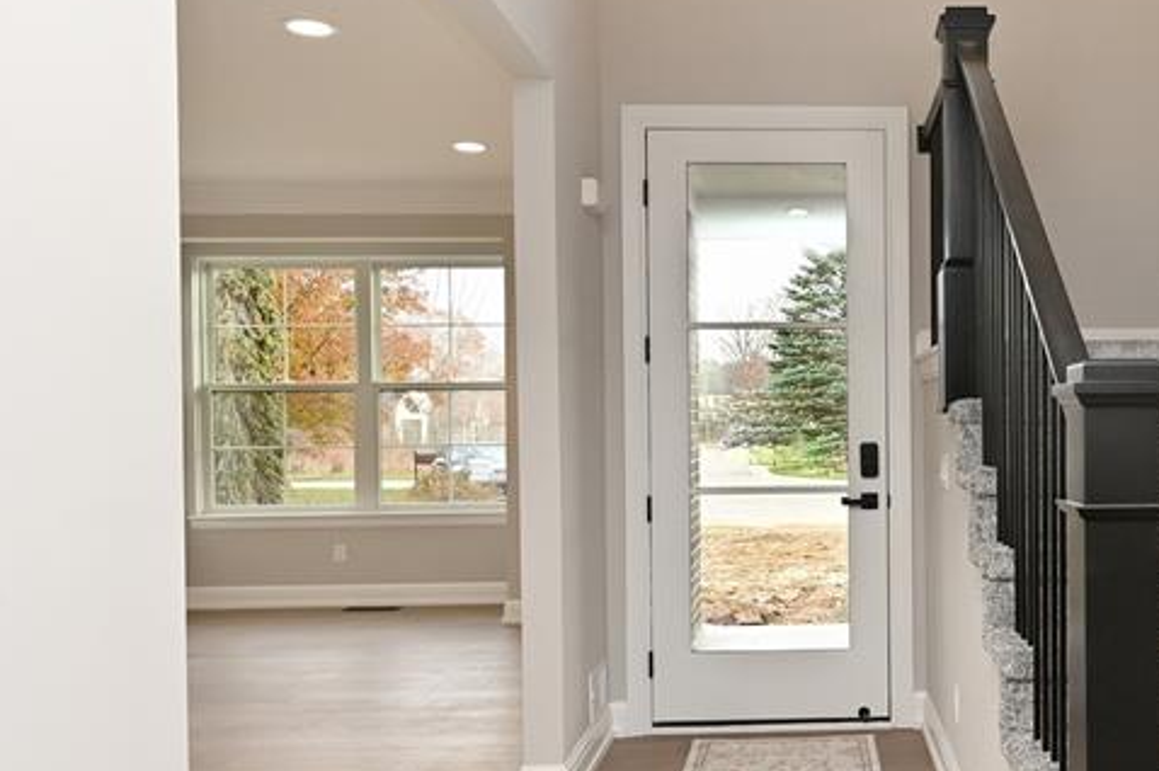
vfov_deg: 42.9
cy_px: 521
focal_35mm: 30
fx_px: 965
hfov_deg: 51.6
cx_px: 1118
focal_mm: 14
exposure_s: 1/60
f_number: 7.1
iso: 400
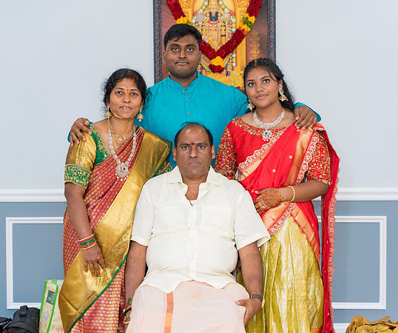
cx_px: 178
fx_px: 957
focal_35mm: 80
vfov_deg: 19.7
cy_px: 166
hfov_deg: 23.5
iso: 640
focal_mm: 69
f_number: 3.2
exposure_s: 1/200
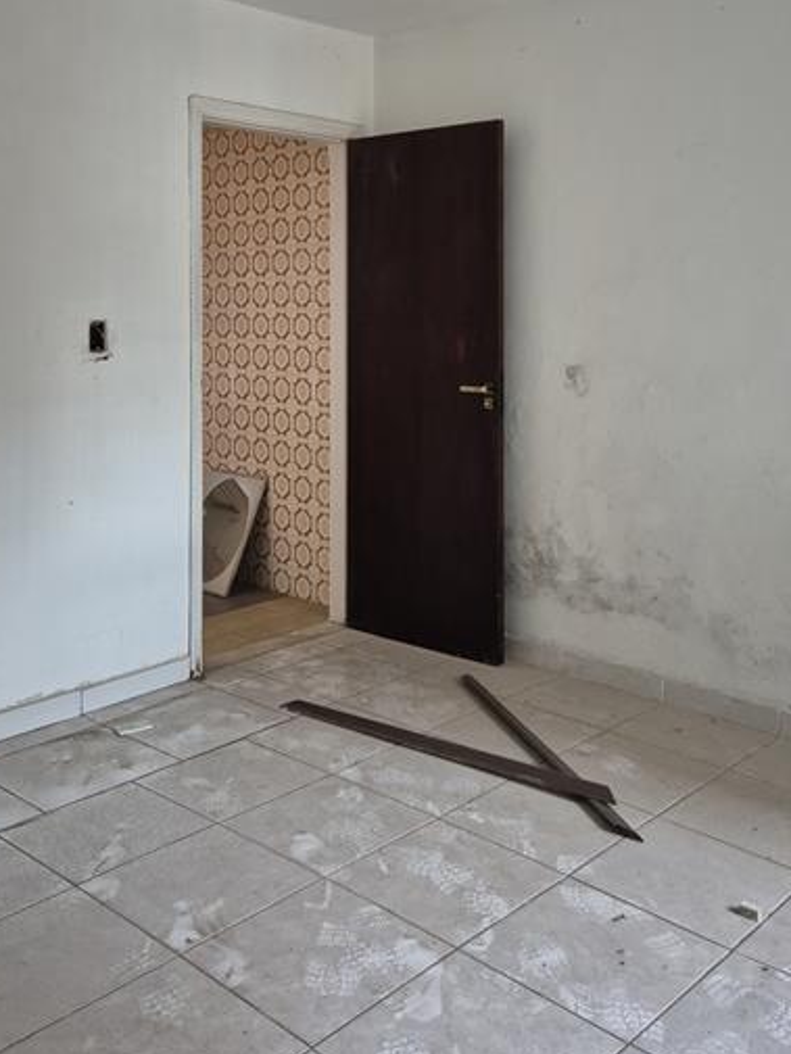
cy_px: 296
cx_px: 407
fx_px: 1066
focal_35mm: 35
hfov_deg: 40.7
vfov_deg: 50.9
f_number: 1.8
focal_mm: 5.4
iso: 640
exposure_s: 1/60
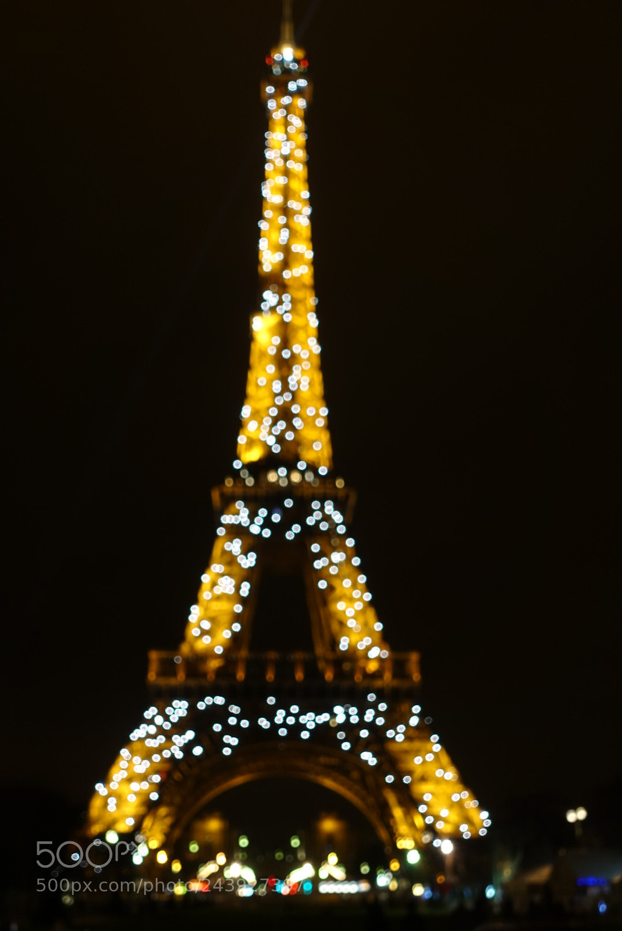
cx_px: 311
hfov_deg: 29.9
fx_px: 1164
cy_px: 466
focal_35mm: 45
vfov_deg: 43.6
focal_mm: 16.62
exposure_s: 1/6
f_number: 2.8
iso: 125
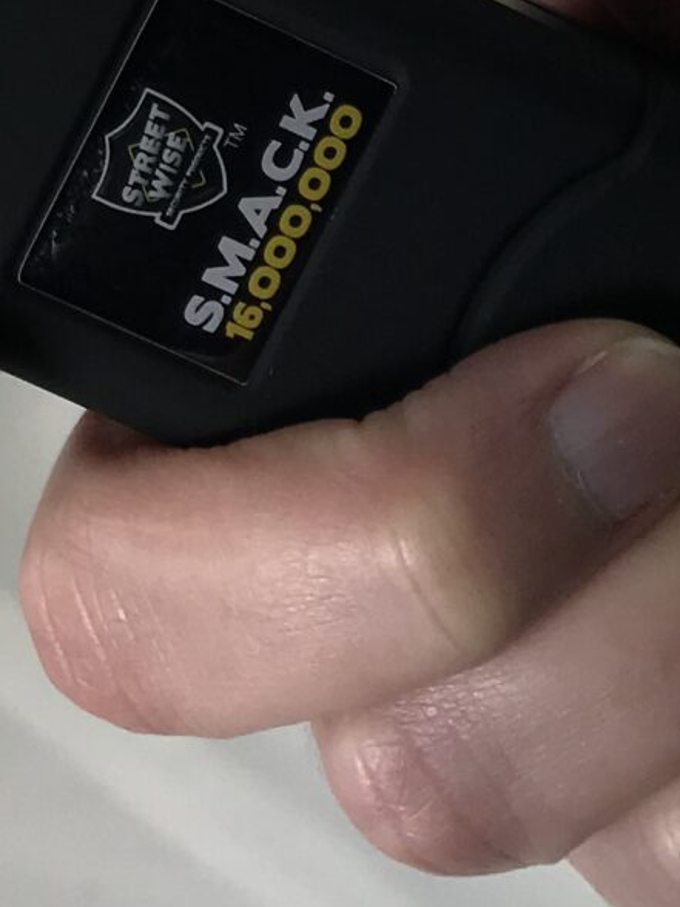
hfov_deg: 12.0
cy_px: -29
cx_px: 37
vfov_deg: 15.8
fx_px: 3195
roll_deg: +0.3
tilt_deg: -12.2
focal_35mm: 122
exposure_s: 1/354
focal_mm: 3.99
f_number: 1.8
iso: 20
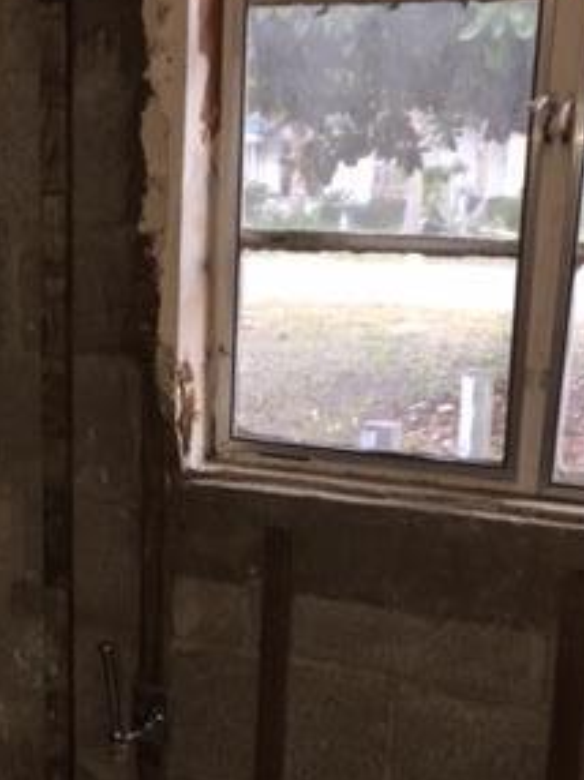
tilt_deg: -12.9
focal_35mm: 65
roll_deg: -0.7
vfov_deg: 29.6
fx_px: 1464
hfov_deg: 22.2
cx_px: 98
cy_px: 526
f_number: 2.2
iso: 80
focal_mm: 4.15
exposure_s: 1/30
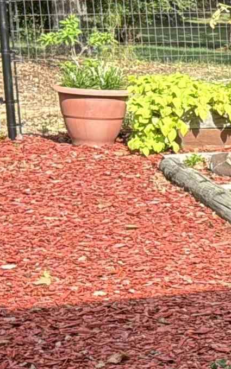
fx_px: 1350
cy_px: 284
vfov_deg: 15.5
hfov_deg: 8.9
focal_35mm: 134
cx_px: 554
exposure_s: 1/243
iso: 20
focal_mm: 3
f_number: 1.8
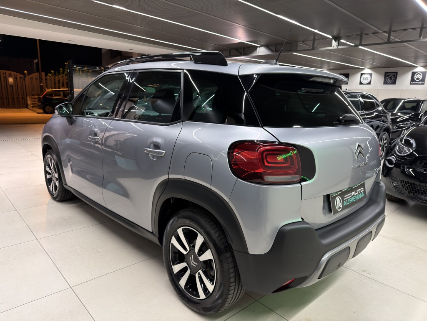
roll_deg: -1.3
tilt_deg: -12.1
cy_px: 160
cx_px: 214
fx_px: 296
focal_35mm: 24
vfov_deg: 56.8
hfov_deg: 71.6
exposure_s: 1/33
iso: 320
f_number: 1.78
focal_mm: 6.76
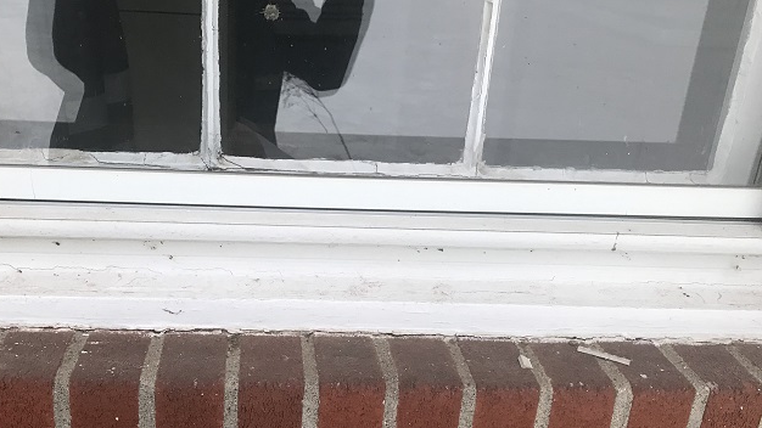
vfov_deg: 30.4
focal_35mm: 39
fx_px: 788
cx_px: 334
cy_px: 247
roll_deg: -1.8
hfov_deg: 51.5
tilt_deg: -22.9
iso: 25
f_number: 1.8
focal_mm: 3.99
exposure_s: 1/40
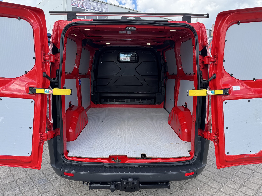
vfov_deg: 56.8
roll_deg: +0.8
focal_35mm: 24
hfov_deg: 71.6
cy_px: 98
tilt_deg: -10.5
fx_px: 182
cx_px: 131
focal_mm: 6.76
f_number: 1.78
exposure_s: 1/876
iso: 80
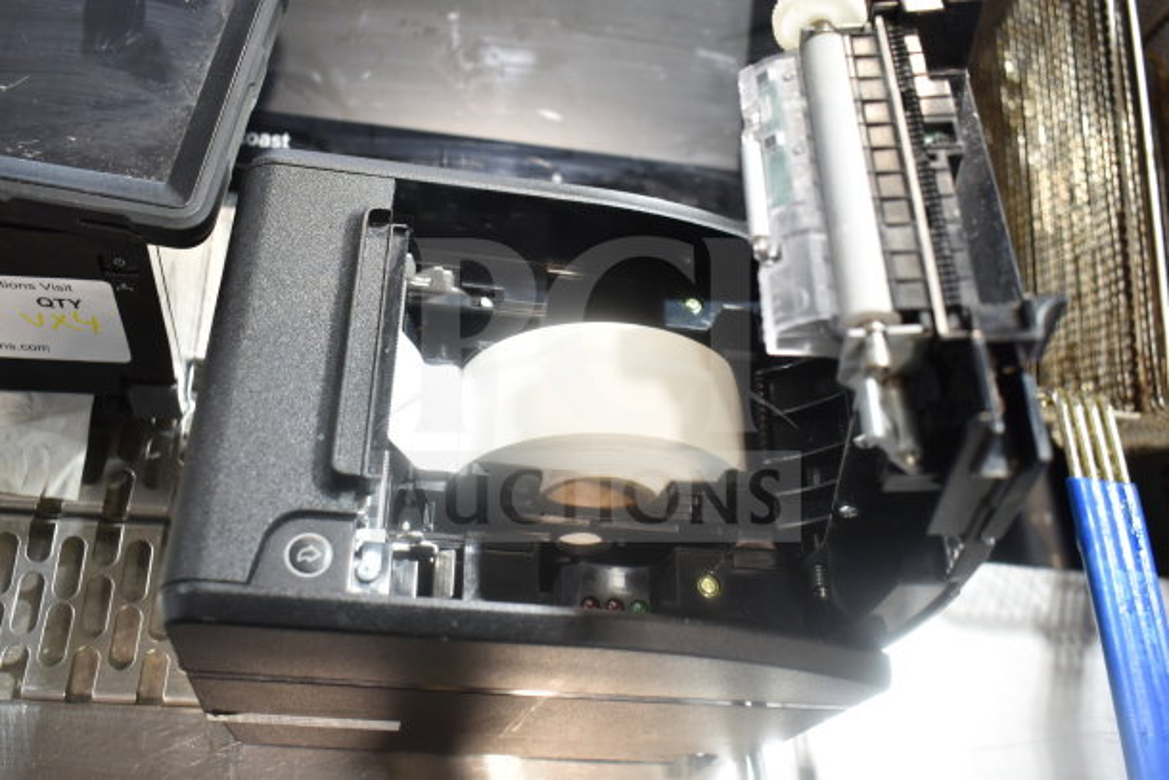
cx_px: 584
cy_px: 390
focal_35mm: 33
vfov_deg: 40.0
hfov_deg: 57.2
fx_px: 1072
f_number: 3.8
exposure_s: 1/40
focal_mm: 22
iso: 560
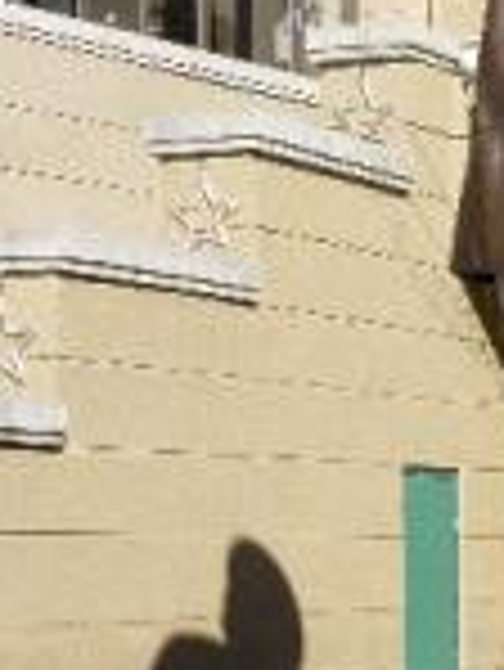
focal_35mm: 144
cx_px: 711
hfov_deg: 10.0
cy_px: 189
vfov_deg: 13.7
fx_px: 2791
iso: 80
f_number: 4
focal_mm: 7.9
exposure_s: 1/400
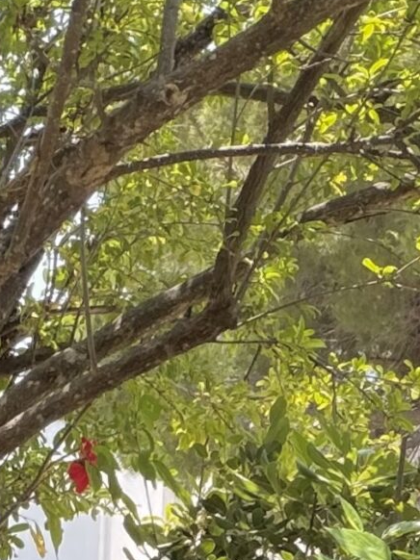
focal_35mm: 132
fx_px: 2137
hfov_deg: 10.8
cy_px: 1165
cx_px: -211
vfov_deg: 12.8
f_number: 1.9
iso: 32
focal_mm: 2.71
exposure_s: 1/337
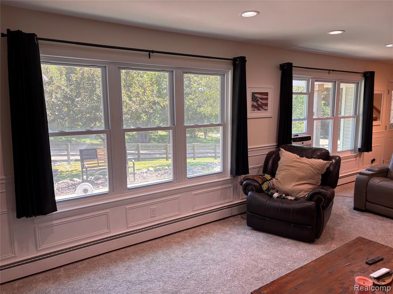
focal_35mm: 26
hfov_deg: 67.3
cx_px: 196
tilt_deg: -8.1
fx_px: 295
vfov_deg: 53.1
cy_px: 147
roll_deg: +0.9
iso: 50
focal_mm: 5.96
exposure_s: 1/120
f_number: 1.6
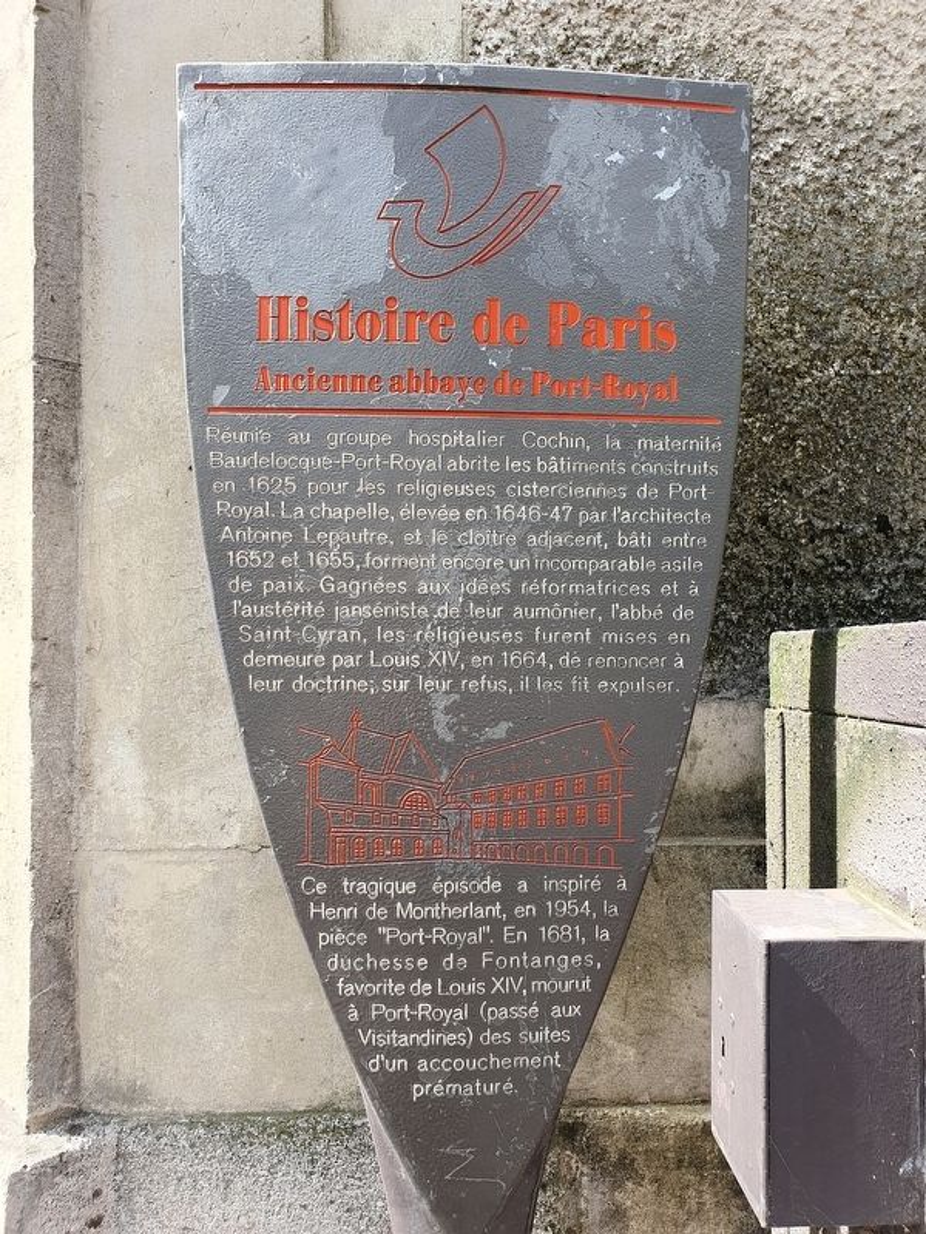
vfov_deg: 67.3
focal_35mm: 26
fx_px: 927
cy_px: 617
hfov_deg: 53.1
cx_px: 463
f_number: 2.4
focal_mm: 4.32
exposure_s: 1/206
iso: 50
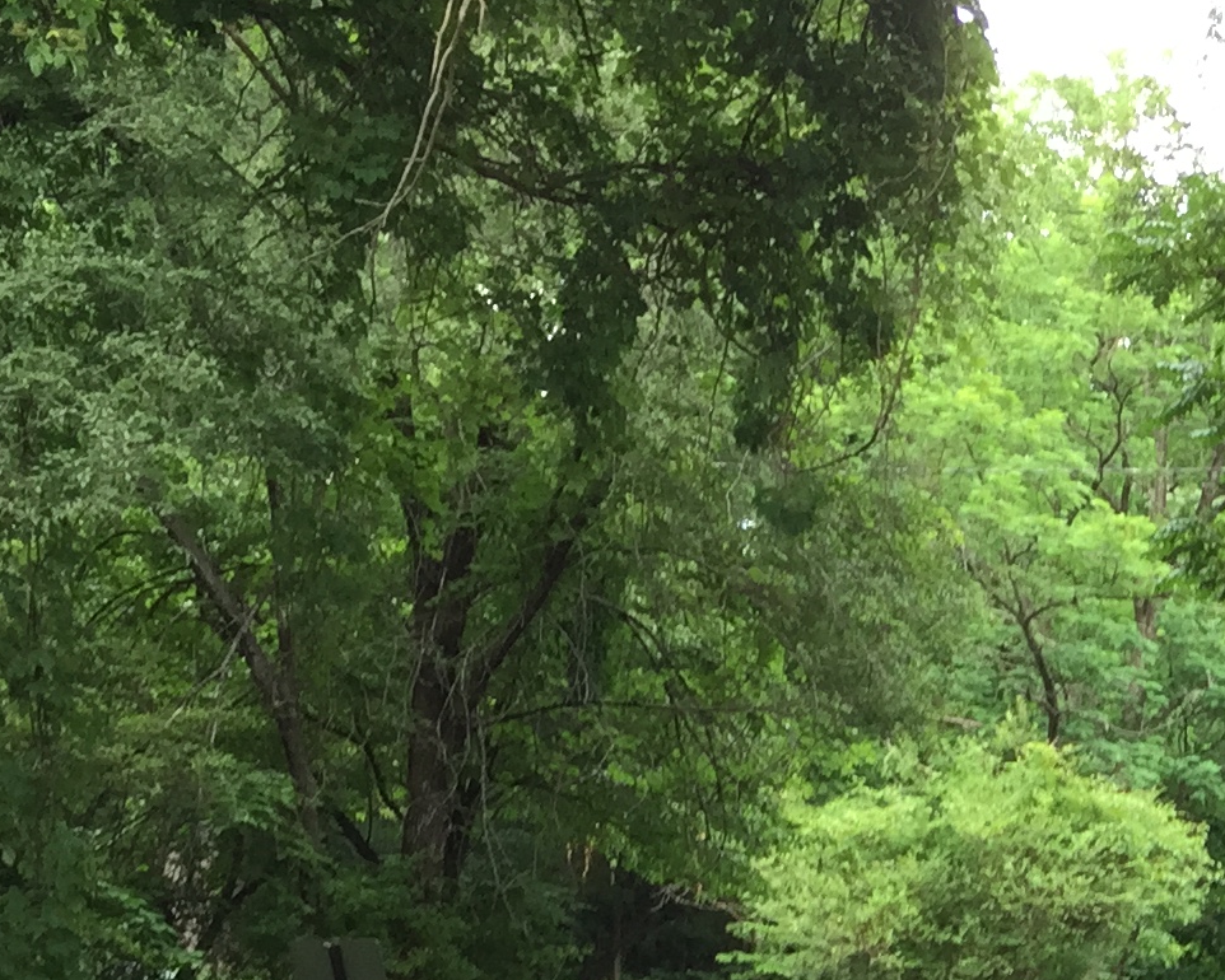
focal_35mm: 96
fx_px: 3481
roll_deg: -1.5
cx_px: 1658
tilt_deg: -2.7
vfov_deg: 15.0
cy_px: 1394
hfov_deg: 18.4
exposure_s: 1/60
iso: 32
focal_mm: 4.15
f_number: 2.2
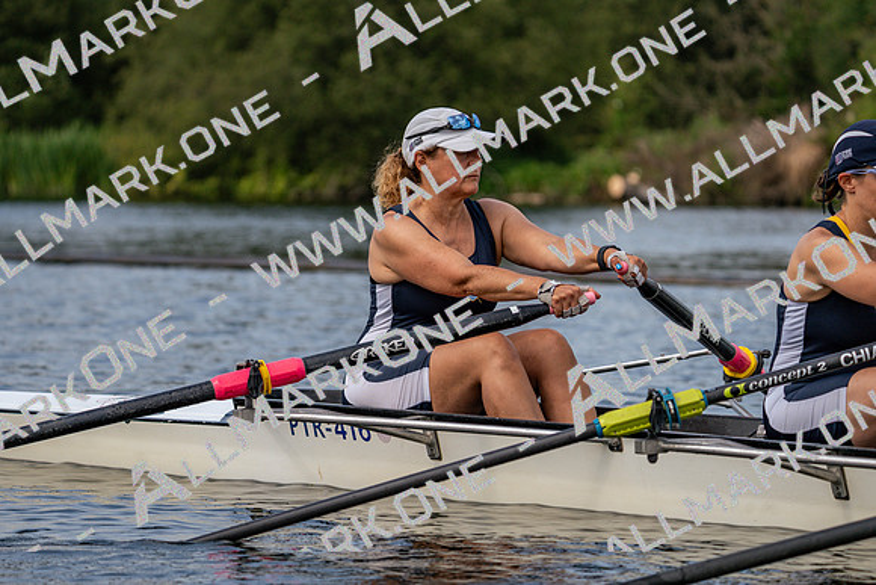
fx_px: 4868
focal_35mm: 200
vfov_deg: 6.9
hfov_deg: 10.3
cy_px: 292
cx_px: 438
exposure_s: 1/1600
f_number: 5.6
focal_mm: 200
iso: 320
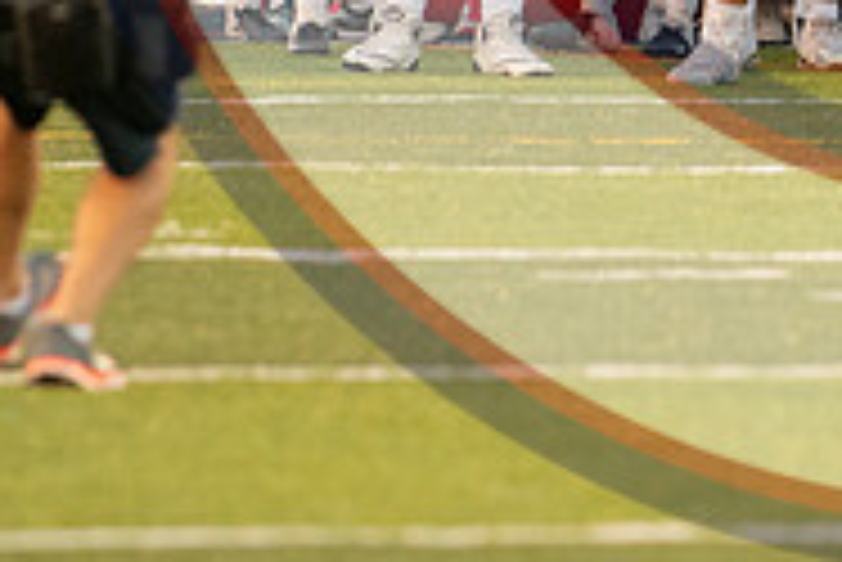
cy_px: -281
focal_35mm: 931
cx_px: 1009
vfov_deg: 1.5
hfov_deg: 2.2
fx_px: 21791
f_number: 2.8
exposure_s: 1/1600
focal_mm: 200
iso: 2500
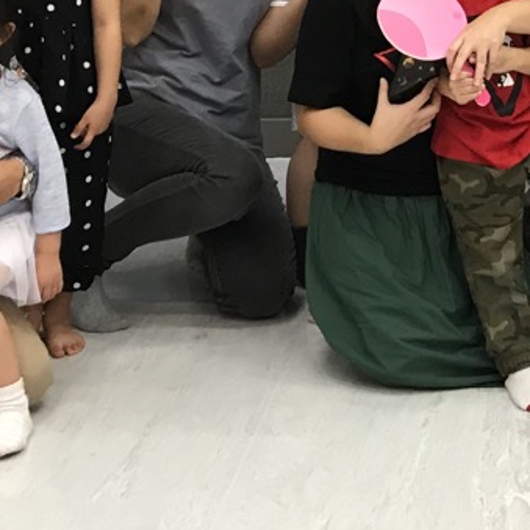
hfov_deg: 16.0
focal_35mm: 105
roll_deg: -0.1
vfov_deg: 15.8
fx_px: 1819
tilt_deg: -2.9
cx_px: 616
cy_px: -147
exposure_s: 1/20
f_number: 1.8
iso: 40
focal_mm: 3.99
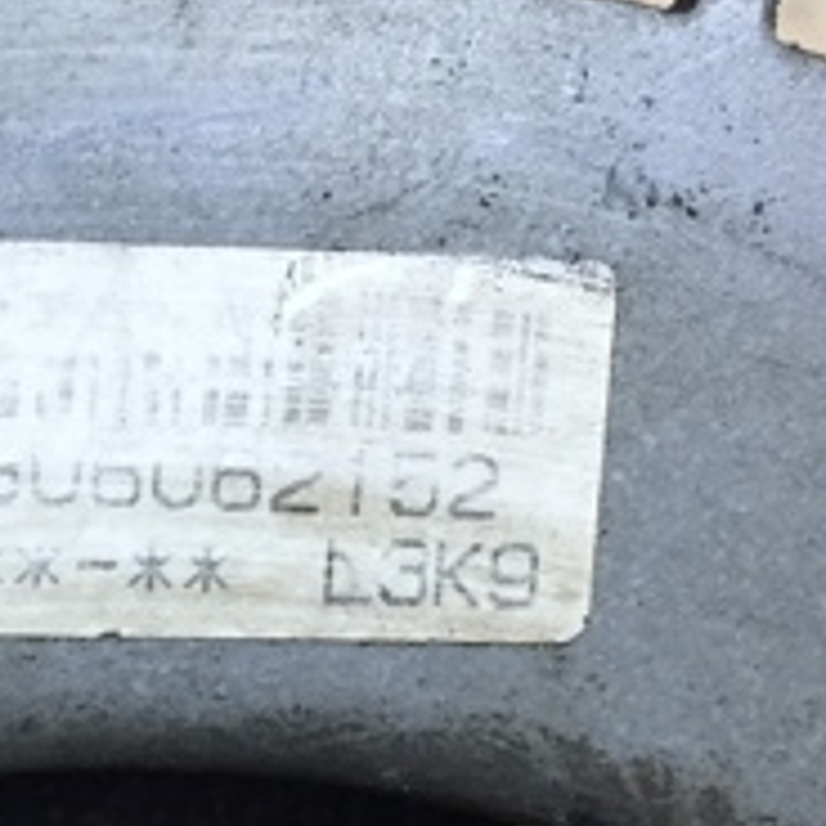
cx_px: -31
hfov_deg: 18.9
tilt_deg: -52.9
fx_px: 2403
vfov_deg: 19.5
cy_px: 440
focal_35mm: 89
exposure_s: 1/33
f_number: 2.2
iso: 64
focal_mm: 4.15
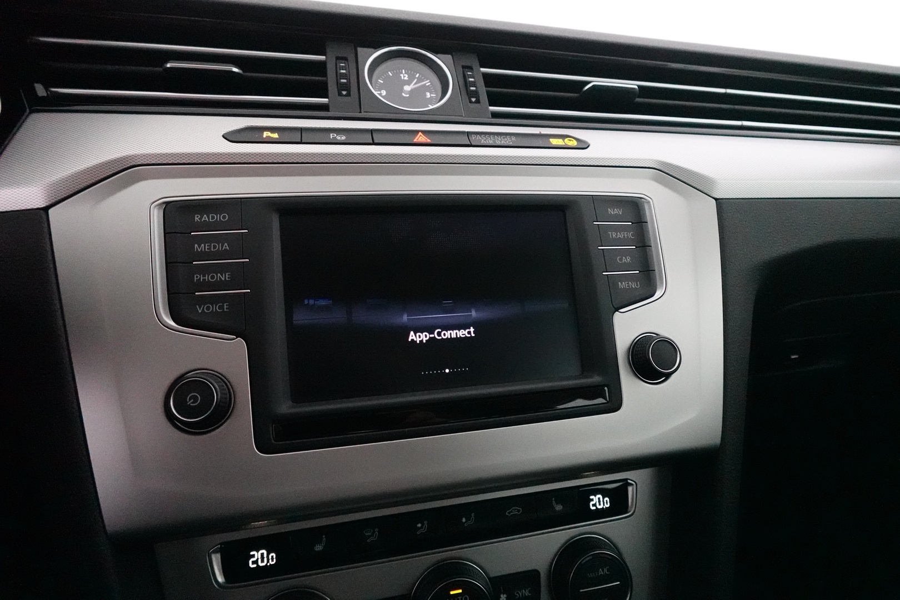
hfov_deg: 84.0
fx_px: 500
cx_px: 450
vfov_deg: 61.9
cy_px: 300
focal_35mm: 20
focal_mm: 7.6
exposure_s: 1/250
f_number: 2
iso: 6400
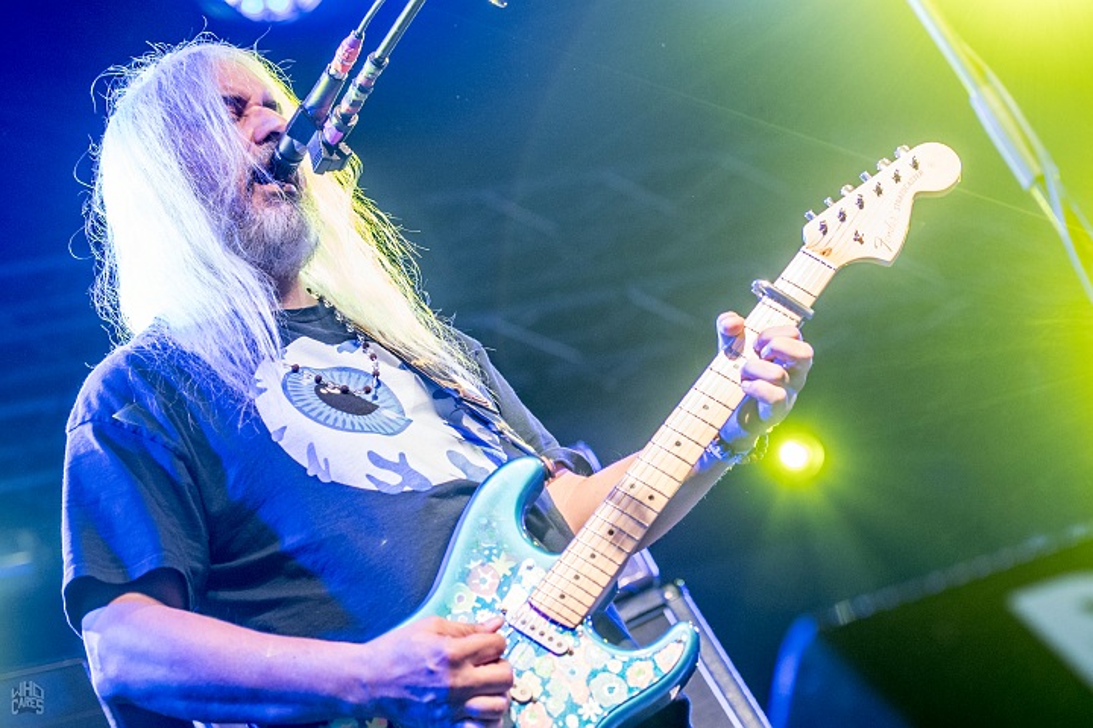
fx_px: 3188
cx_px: 546
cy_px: 364
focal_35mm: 105
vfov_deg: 13.0
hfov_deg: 19.5
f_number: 2.8
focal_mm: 70
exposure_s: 1/100
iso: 800
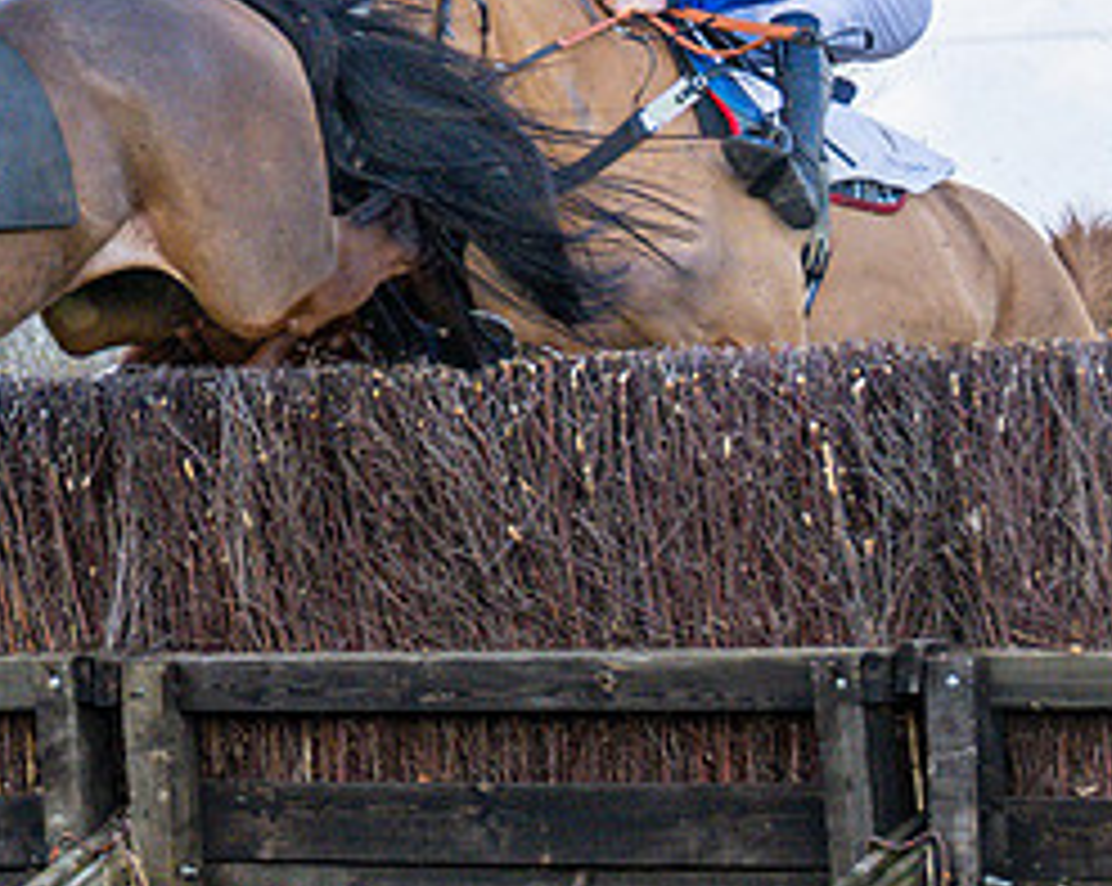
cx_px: -1039
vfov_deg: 5.2
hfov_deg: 6.4
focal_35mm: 297
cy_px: 285
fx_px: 9763
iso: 500
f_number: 4
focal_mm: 70
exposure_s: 1/2000
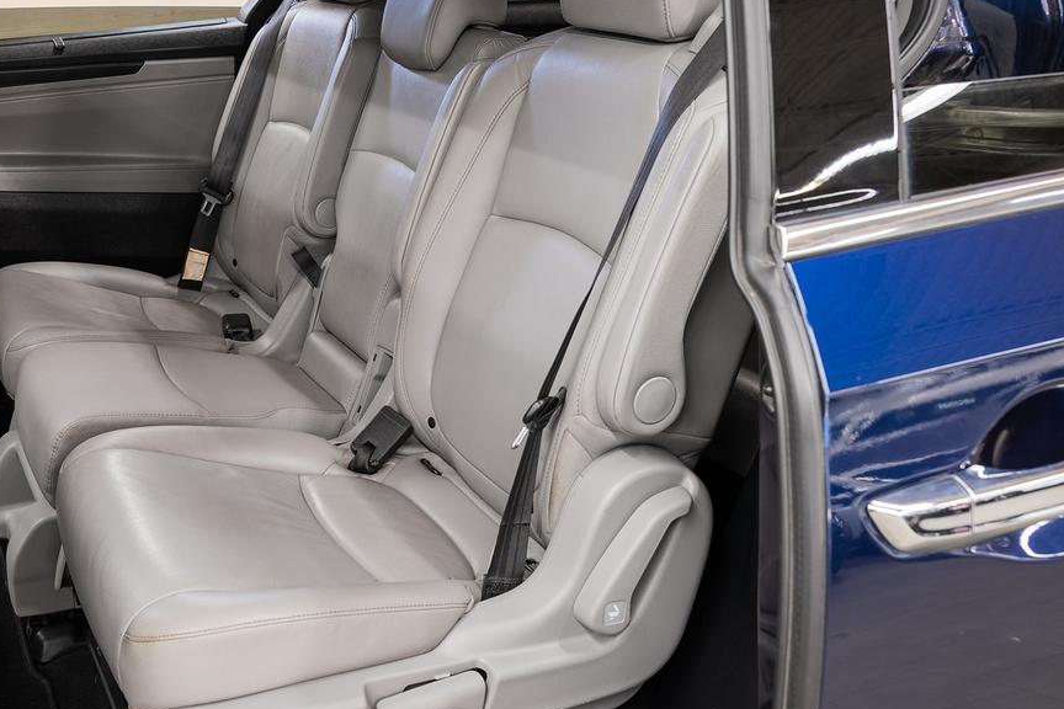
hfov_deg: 47.3
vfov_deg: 33.4
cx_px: 316
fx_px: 1182
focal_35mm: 40
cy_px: 351
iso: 100
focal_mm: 24
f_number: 5.6
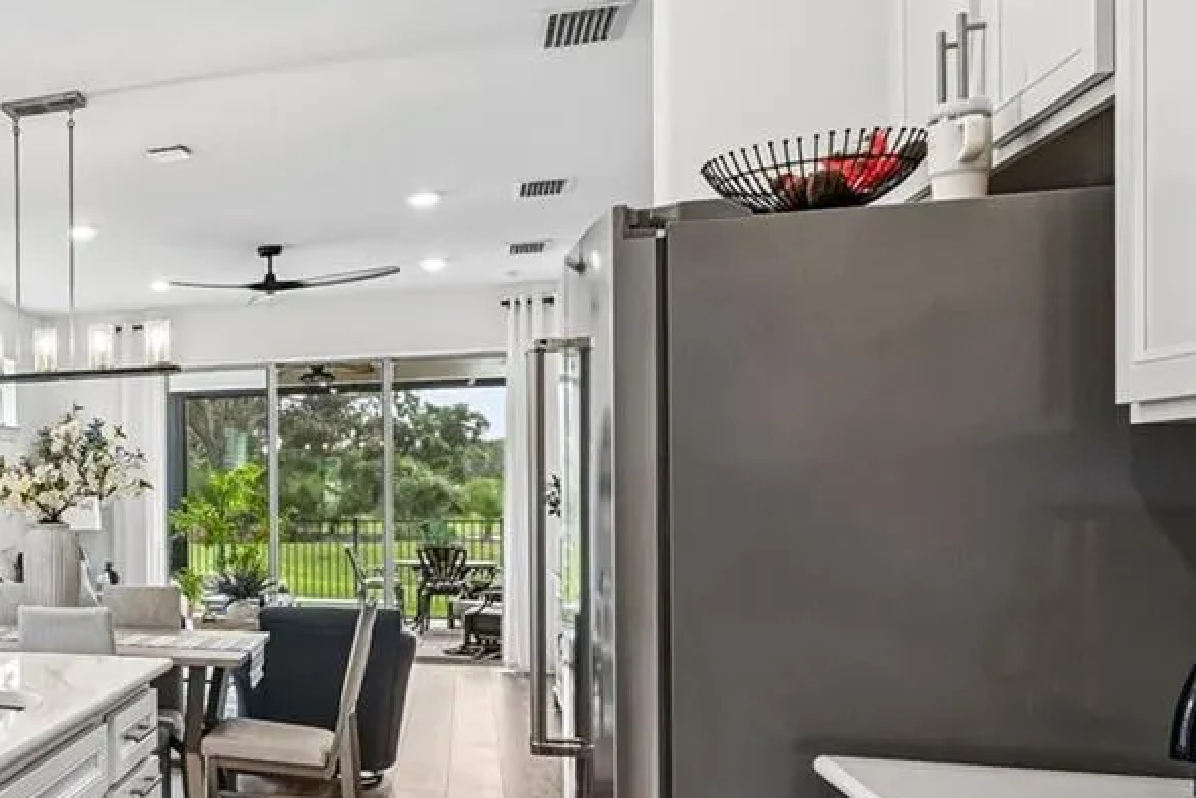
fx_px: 1263
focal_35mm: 38
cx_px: -169
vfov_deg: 34.9
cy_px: 495
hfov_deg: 39.6
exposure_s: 1/80
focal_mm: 14
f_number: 8
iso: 400
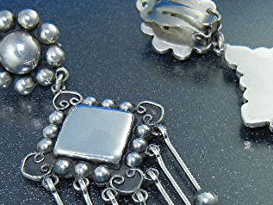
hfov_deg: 18.6
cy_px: 135
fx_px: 828
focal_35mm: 105
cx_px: 187
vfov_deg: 14.1
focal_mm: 9.3
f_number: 3.9
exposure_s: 1/30
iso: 226
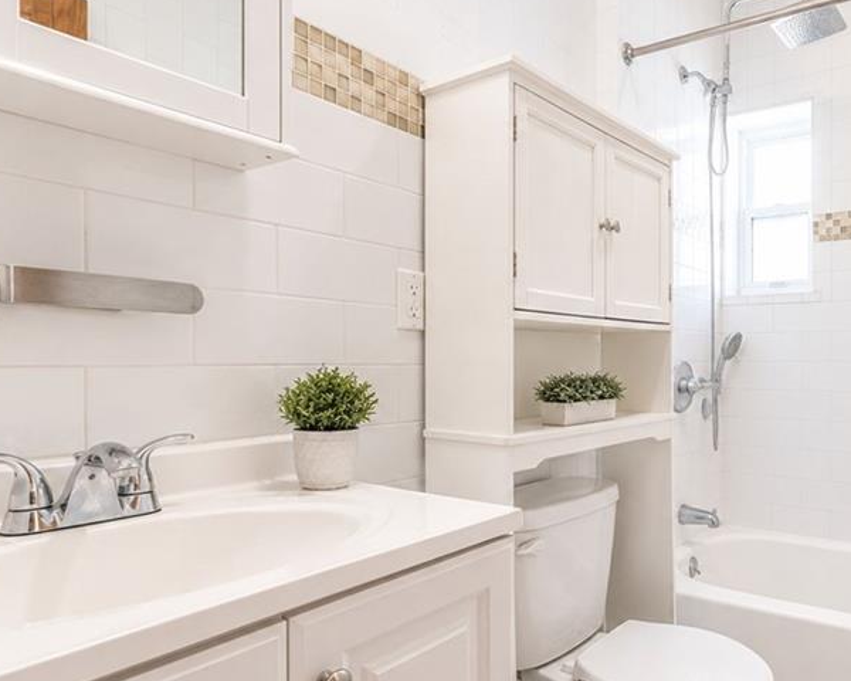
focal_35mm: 24
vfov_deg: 58.8
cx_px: 617
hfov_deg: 66.8
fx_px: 604
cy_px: 350
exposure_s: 1/13
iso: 2000
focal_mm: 10
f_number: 5.6
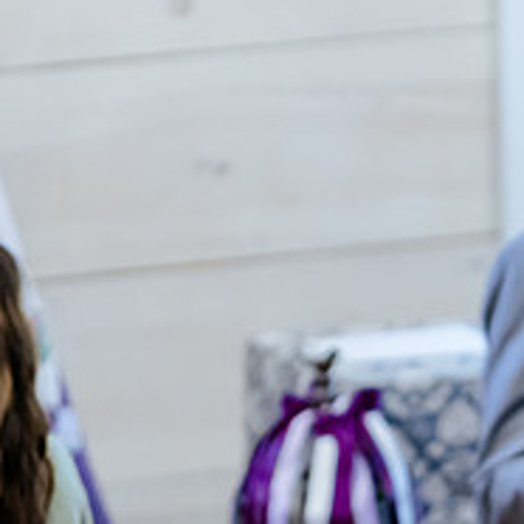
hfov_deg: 3.2
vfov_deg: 3.2
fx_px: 9368
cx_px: 724
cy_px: 407
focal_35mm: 547
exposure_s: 1/640
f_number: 2.8
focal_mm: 200
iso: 2500
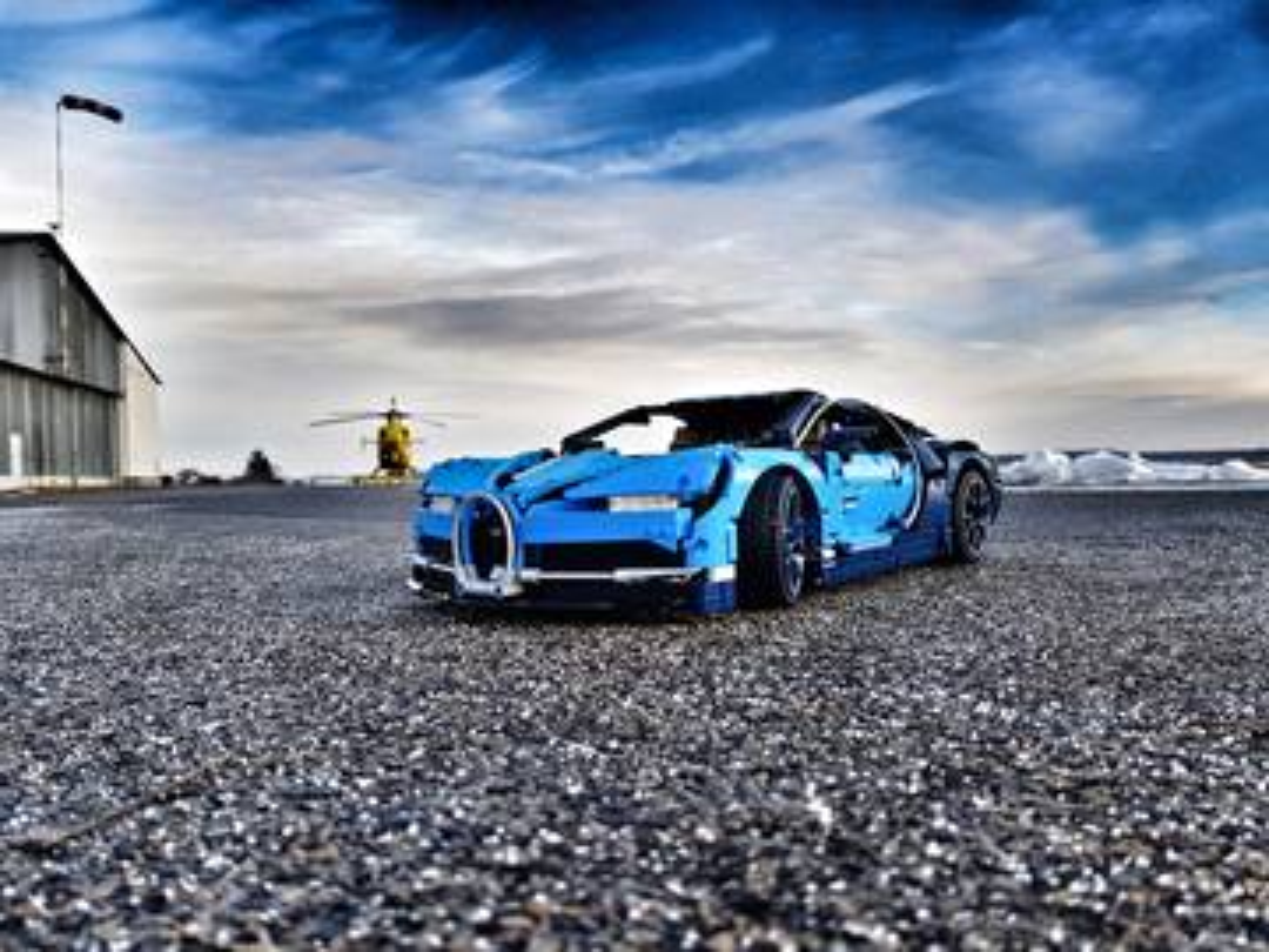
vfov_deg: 53.1
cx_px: 634
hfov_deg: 67.3
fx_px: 953
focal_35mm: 26
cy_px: 476
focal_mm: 4.3
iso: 40
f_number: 1.7
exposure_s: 1/1188
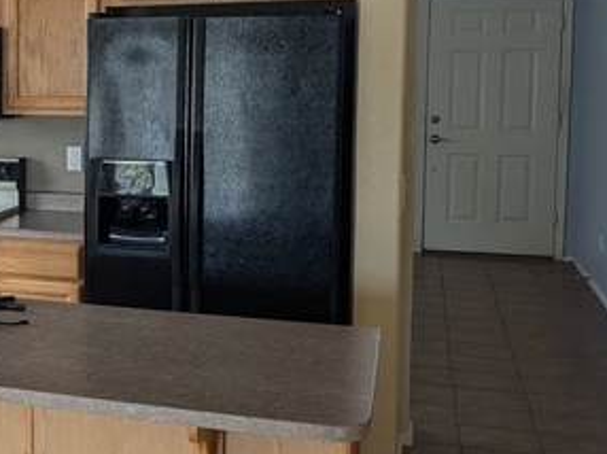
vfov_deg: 23.1
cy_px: 142
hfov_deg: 27.6
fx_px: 1104
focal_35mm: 63
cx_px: -88
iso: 41
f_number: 1.73
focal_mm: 4.38
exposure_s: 1/138
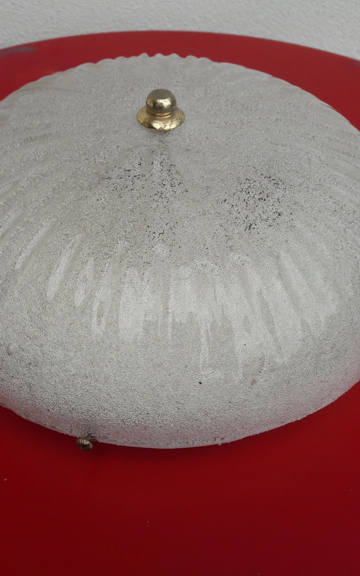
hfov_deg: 31.9
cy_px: 288
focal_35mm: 40
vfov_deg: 49.3
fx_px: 628
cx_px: 142
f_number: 1.9
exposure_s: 1/917
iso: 40
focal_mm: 3.7
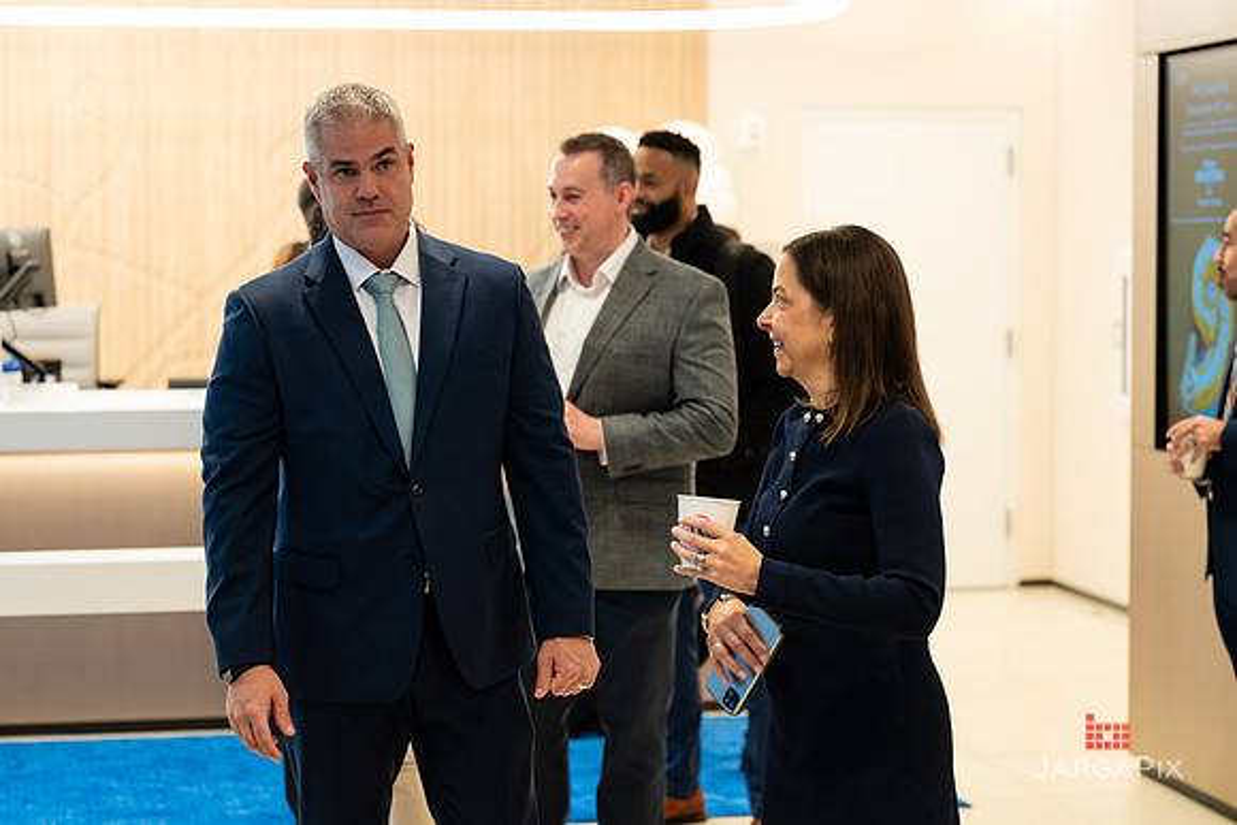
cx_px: 582
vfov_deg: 17.7
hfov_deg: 26.3
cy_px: 388
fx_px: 2647
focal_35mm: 77
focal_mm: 70
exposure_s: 1/200
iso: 800
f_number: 3.2
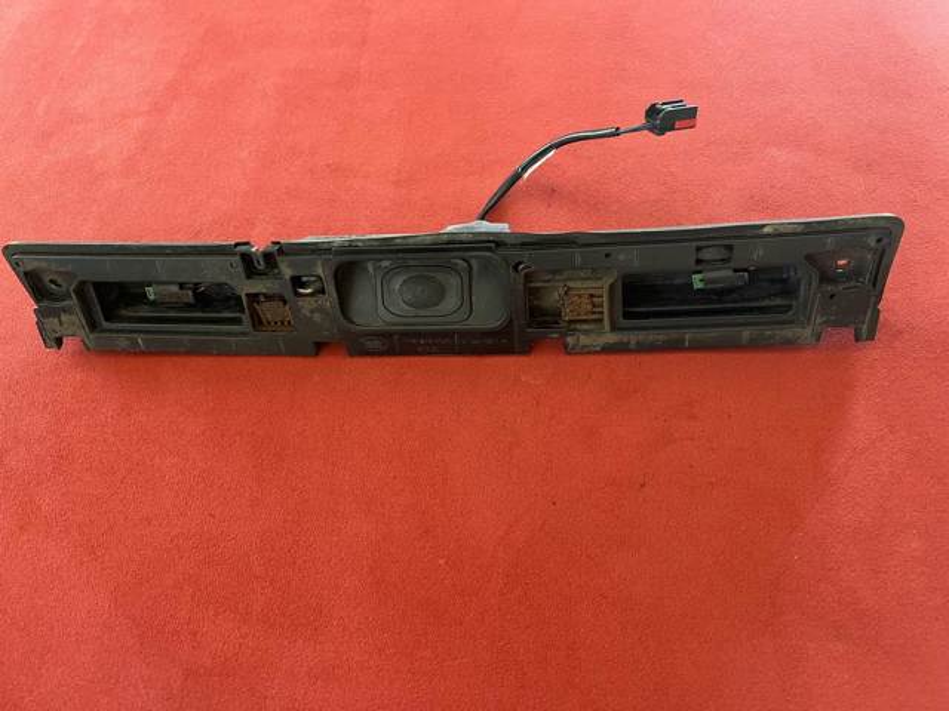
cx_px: 474
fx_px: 713
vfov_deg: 53.1
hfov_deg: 67.3
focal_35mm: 26
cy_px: 356
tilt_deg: -62.3
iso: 160
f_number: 1.6
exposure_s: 1/50
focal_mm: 5.1
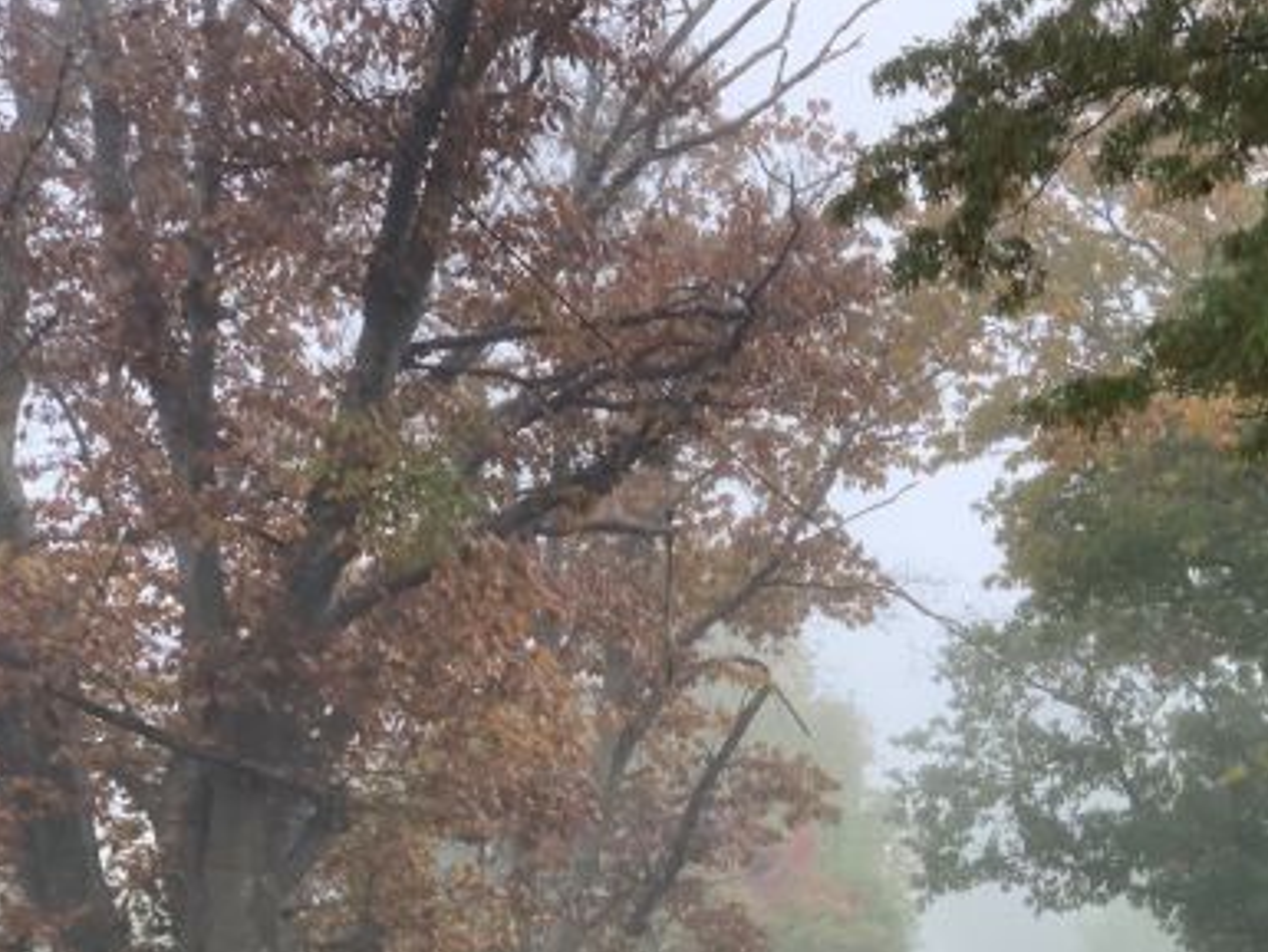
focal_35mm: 81
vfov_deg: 18.1
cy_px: 665
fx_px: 2968
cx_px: 965
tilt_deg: +11.6
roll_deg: +0.6
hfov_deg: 23.8
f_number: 2.4
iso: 16
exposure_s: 1/58
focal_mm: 6
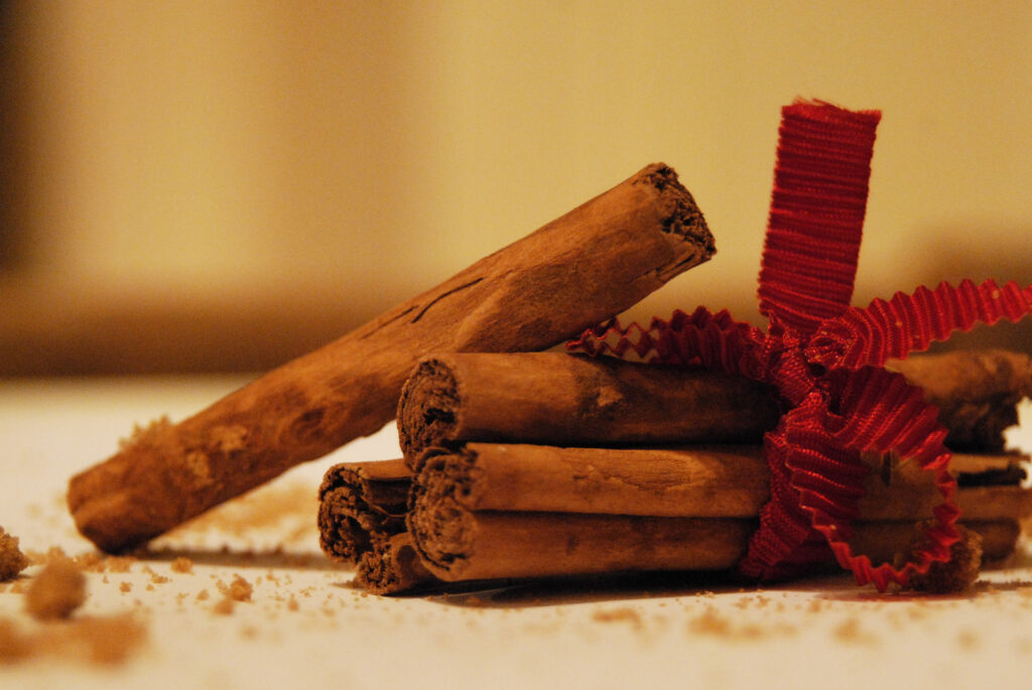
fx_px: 3659
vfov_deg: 10.8
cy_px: 345
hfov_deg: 16.1
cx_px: 516
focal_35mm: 128
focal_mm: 85
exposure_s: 1/15
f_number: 5.3
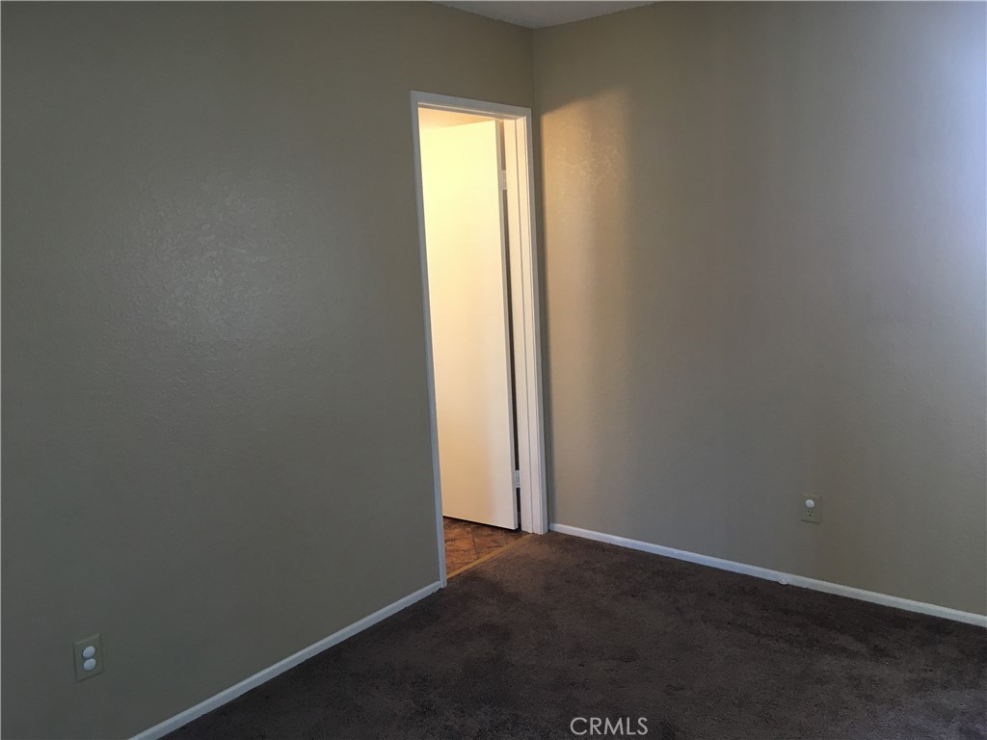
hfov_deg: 61.7
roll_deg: +3.0
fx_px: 827
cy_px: 370
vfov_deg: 48.2
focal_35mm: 29
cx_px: 494
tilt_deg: -10.9
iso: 64
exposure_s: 1/30
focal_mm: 4.15
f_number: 2.2
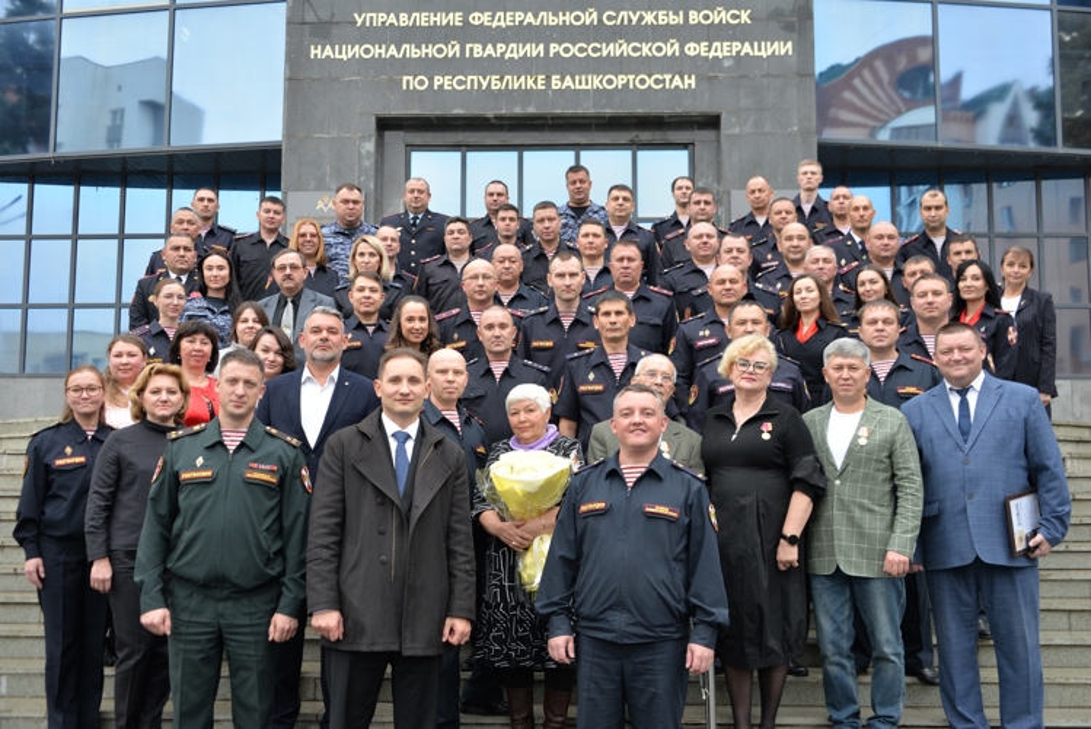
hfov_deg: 50.7
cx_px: 546
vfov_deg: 35.1
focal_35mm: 38
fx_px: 1152
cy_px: 364
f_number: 5.6
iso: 400
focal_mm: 38
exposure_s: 1/125
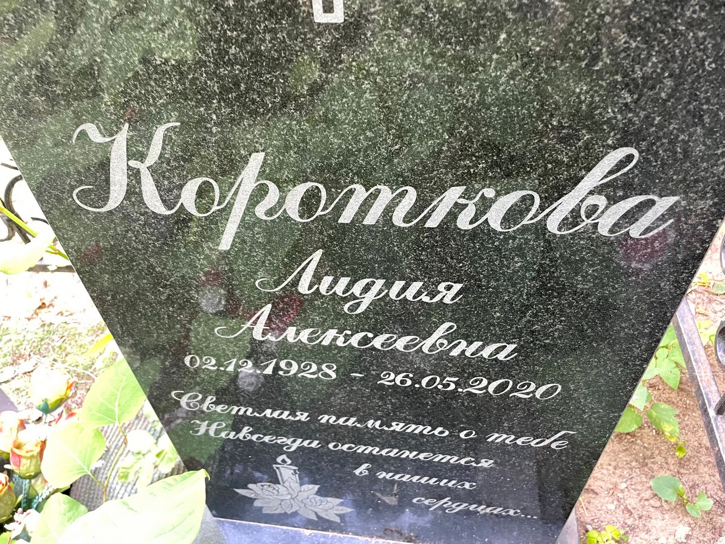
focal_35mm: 26
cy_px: 272
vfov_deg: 53.1
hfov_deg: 67.3
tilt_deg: -45.8
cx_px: 362
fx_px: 545
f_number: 1.6
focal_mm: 4.2
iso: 320
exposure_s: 1/60
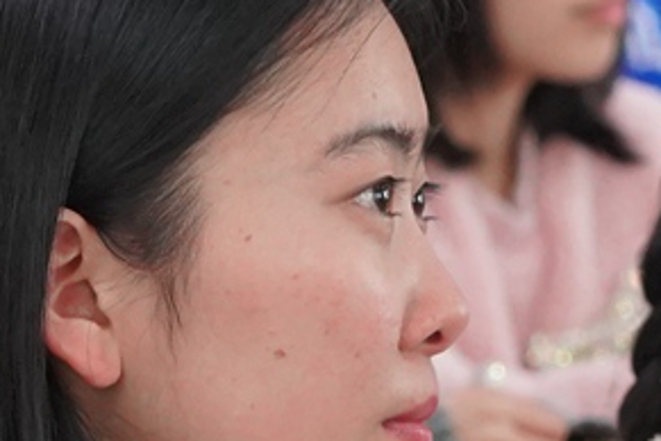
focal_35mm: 358
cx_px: 204
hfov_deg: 5.8
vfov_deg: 3.8
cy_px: 35
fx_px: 6573
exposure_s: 1/160
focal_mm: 52
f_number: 4
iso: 3200
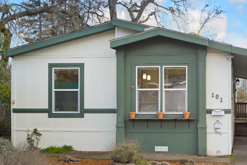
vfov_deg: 22.6
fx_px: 412
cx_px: 197
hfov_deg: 32.5
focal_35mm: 60
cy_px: 100
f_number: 4.5
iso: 100
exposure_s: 1/80
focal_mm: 24
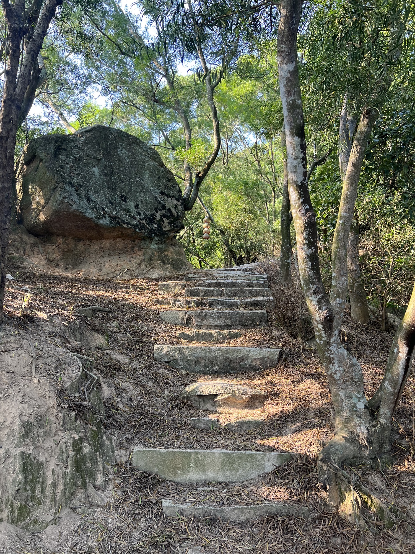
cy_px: 277
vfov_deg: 67.3
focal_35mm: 26
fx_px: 416
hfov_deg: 53.1
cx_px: 208
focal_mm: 5.7
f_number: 1.5
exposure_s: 1/152
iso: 50
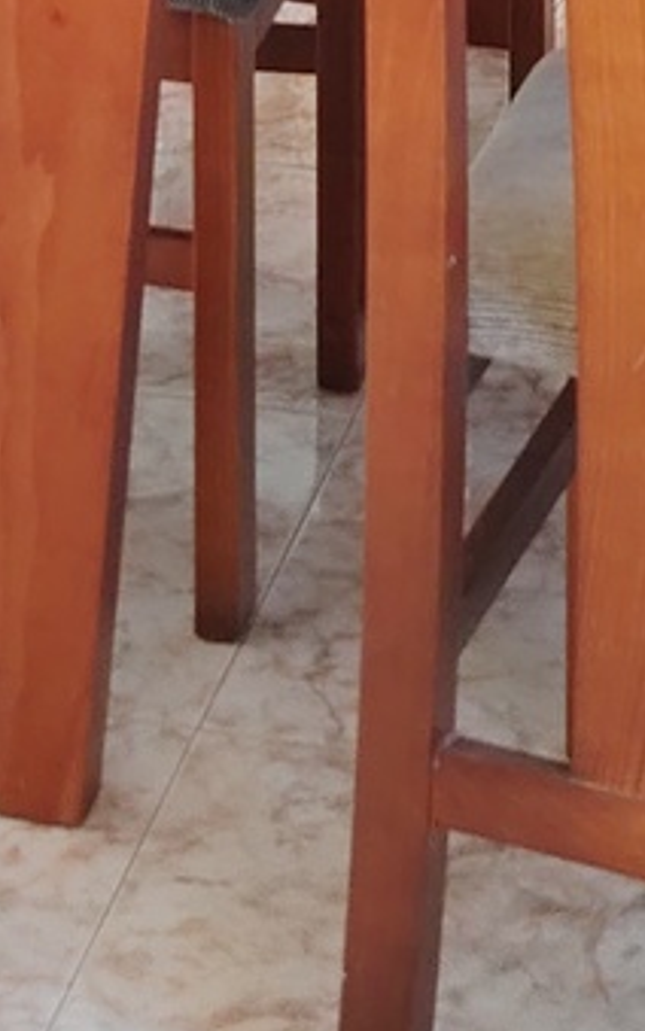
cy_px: -803
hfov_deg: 9.1
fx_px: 4048
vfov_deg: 13.2
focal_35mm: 144
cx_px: 183
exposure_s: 1/50
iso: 303
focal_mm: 5.25
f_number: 1.75
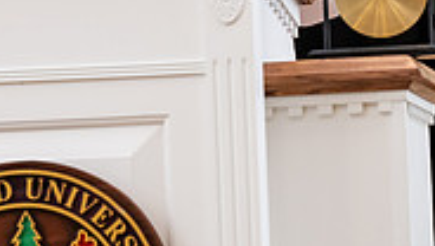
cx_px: 66
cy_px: -58
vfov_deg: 3.0
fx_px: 4758
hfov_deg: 5.2
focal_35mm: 412
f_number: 3.2
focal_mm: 125
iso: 1600
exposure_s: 1/200
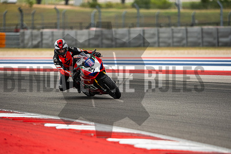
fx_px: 2303
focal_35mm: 359
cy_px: 80
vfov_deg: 3.8
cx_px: 104
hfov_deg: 5.7
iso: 500
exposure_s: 1/5000
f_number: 2
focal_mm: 200
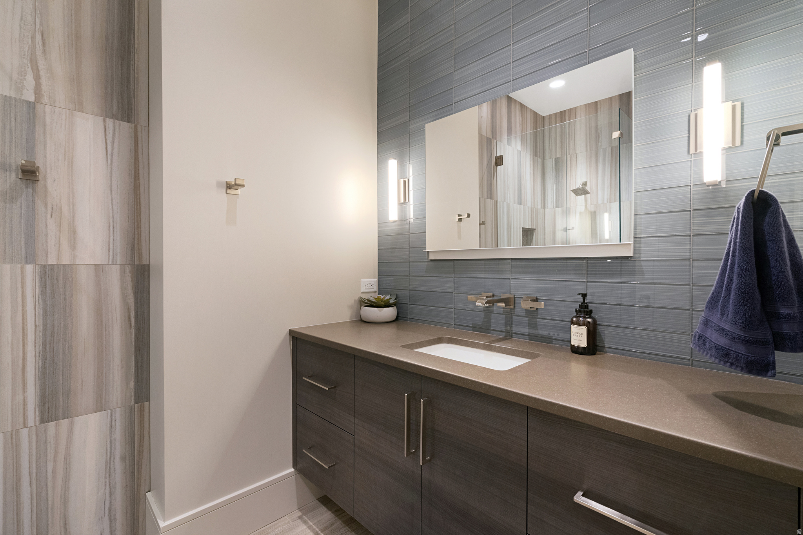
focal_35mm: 16
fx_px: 357
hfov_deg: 96.7
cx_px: 402
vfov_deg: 73.7
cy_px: 268
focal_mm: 16
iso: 1250
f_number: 9
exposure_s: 1/10
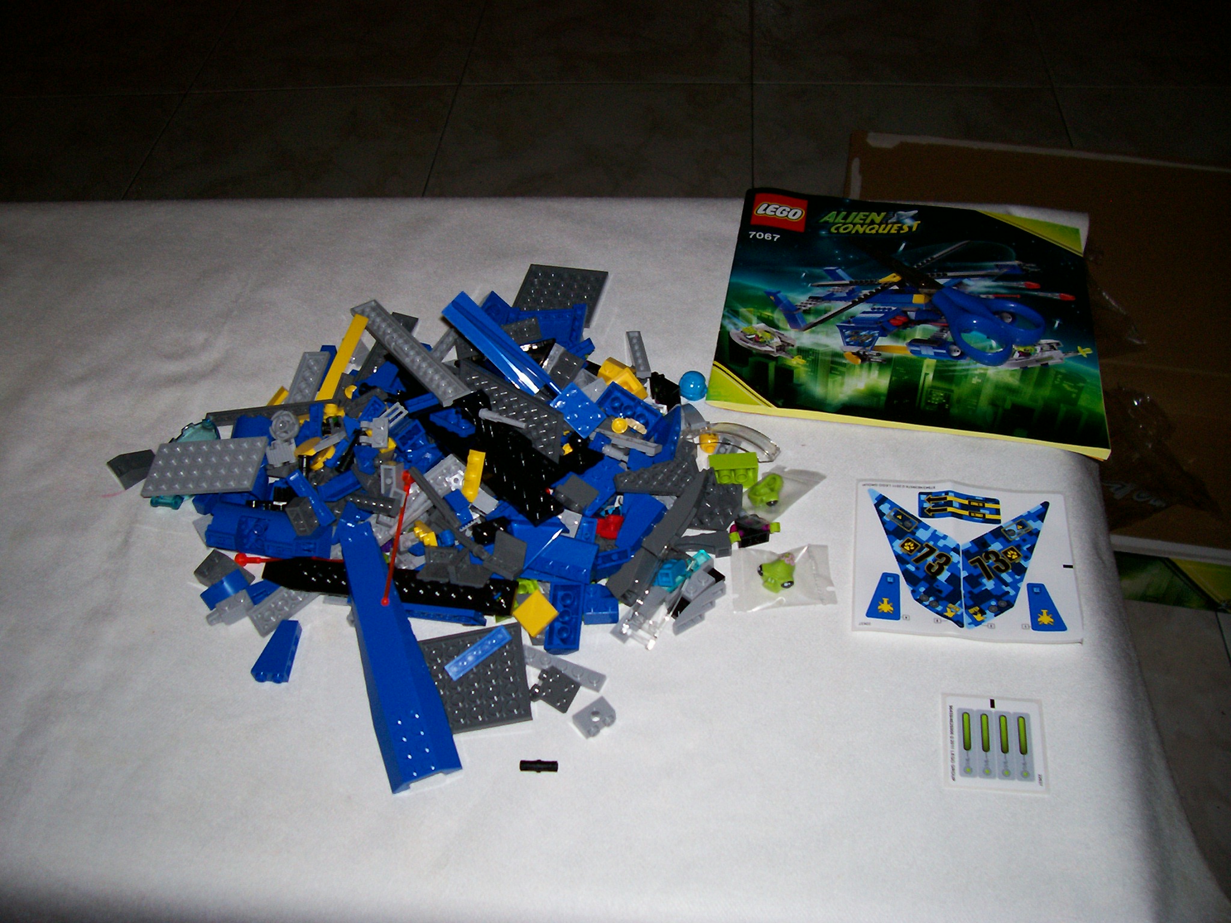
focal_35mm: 34
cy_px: 462
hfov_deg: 54.0
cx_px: 616
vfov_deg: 41.8
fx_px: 1209
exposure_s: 1/64
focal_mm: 5.6
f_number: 2.7
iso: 80
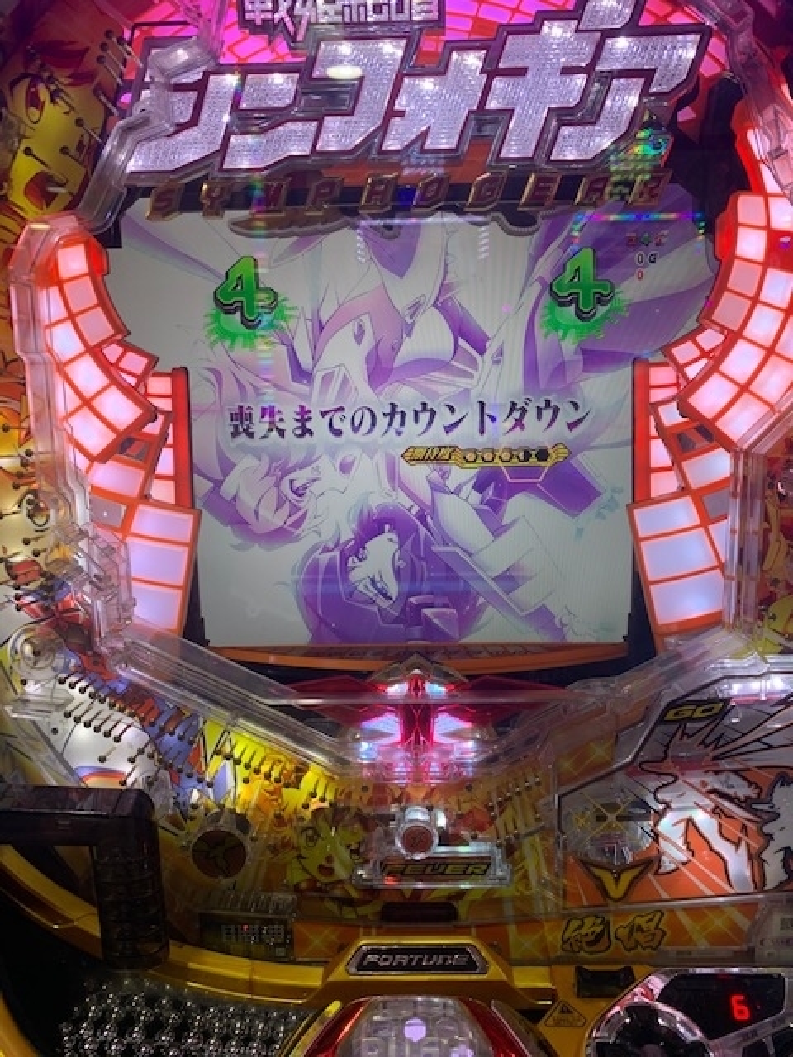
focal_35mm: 26
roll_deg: +1.4
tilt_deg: -9.3
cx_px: 396
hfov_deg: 53.1
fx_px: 794
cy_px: 528
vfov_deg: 67.3
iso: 32
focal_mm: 4.25
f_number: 1.8
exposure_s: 1/118
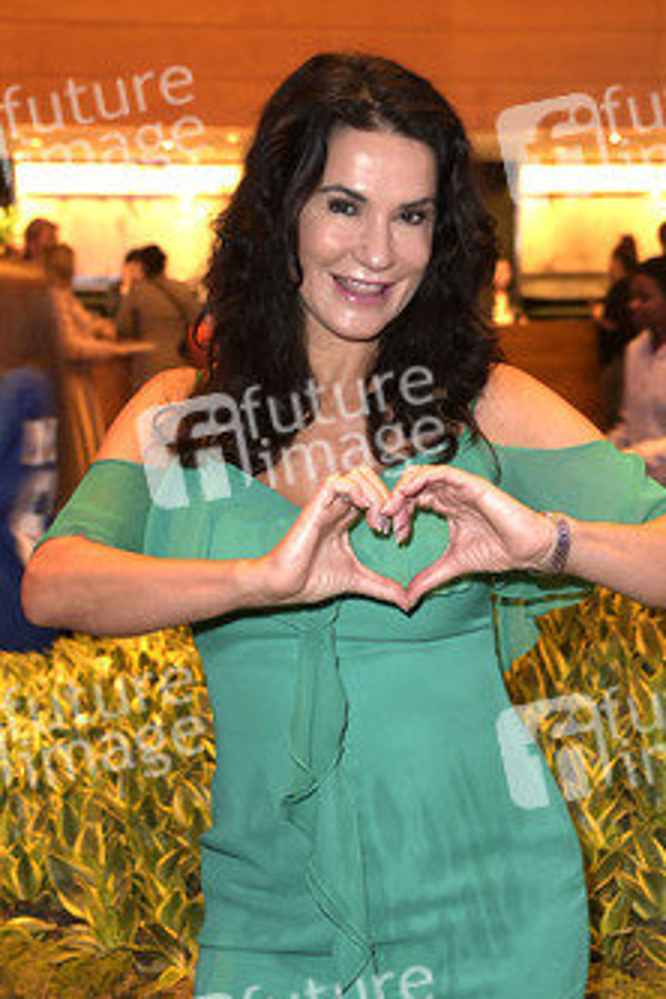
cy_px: 588
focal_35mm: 60
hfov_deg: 22.6
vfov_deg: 33.3
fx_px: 1665
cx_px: 378
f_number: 5.6
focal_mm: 50
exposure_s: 1/30
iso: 2000
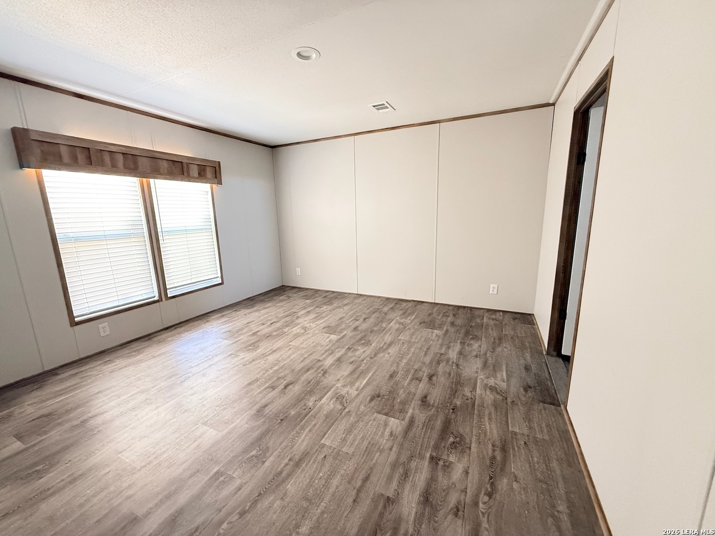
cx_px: 358
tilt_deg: -9.9
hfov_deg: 102.1
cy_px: 268
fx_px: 289
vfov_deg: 85.7
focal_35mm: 14
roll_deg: +1.6
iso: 640
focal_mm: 2.22
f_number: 2.2
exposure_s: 1/60
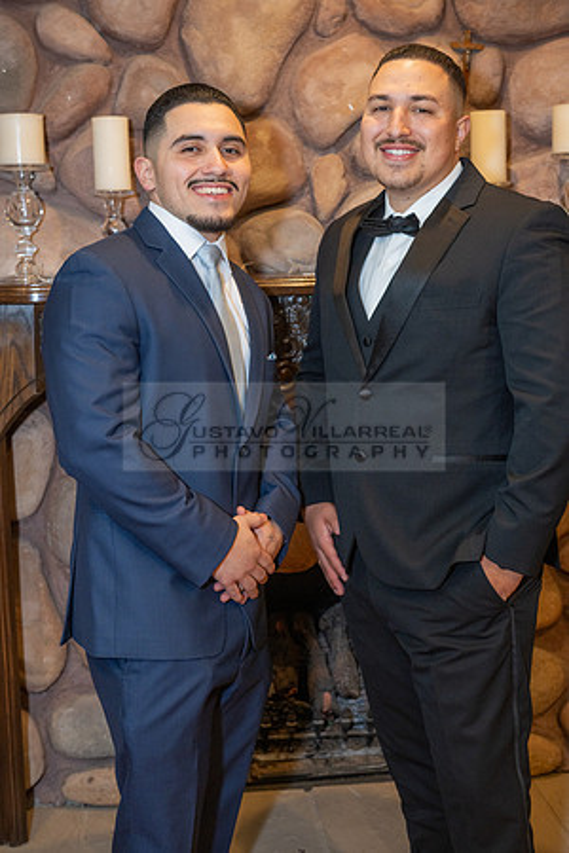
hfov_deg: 26.0
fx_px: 1233
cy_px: 426
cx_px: 284
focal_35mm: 52
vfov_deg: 38.2
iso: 640
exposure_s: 1/160
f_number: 4
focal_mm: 52
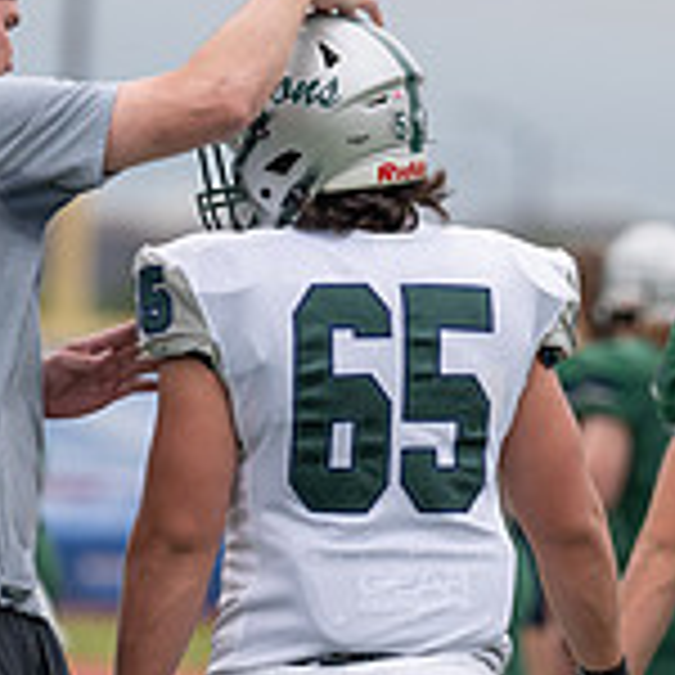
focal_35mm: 620
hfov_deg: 2.8
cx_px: 342
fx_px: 13678
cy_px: 479
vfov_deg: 2.8
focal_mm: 188
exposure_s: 1/1250
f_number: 2.8
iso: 250
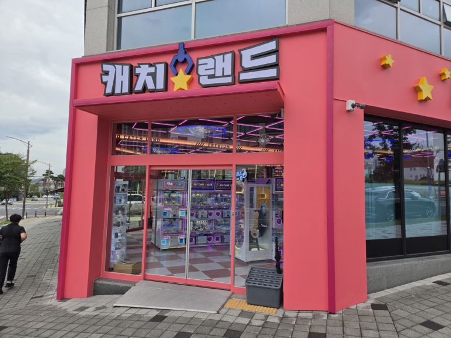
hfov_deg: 73.9
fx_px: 300
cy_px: 169
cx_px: 226
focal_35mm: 23
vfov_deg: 58.9
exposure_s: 1/3647
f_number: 1.8
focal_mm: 5.4
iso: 80
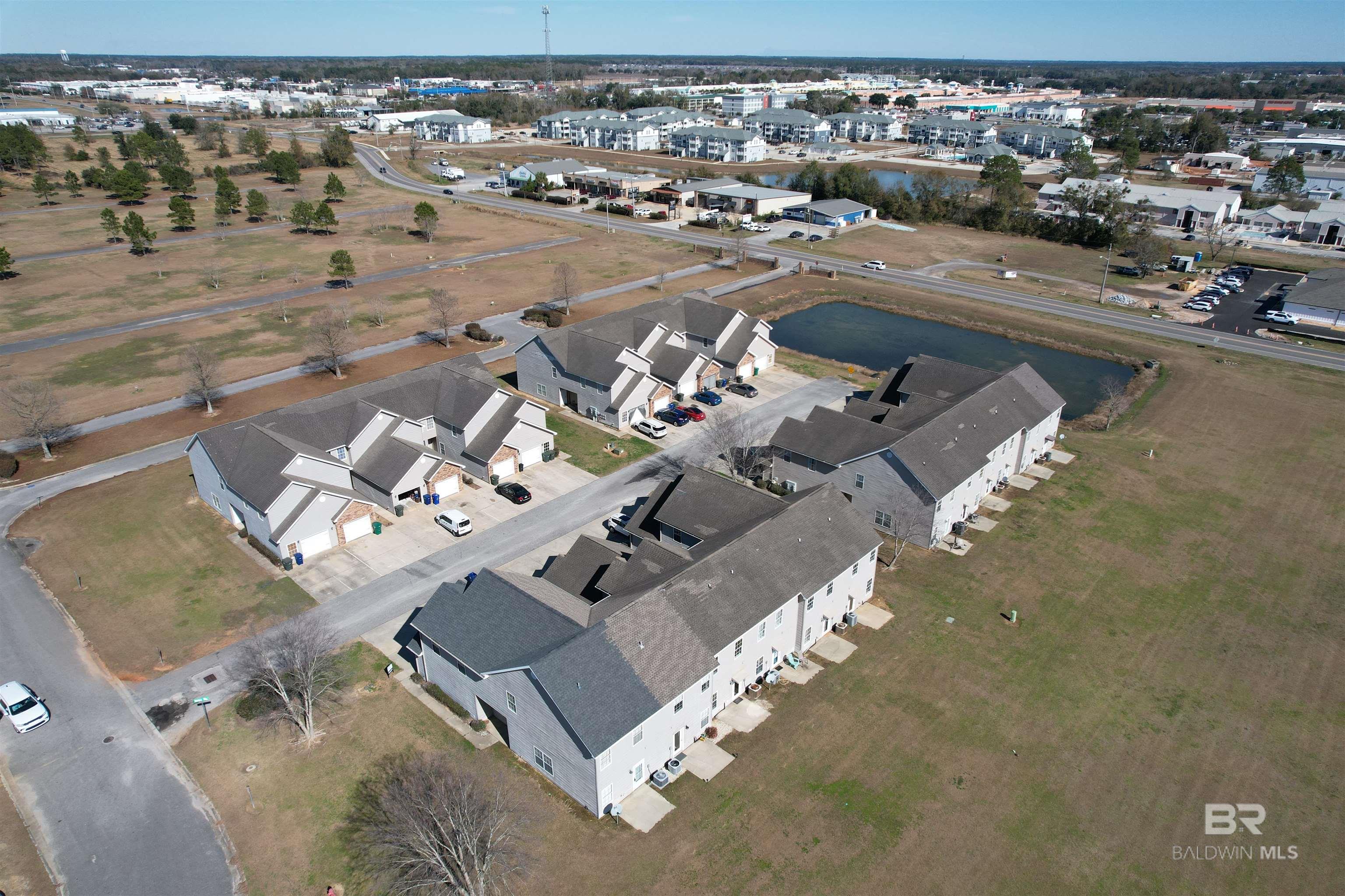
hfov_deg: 78.6
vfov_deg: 57.2
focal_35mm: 22
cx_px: 672
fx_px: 822
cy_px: 448
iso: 110
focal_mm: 8.38
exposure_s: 1/2500
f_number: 2.8
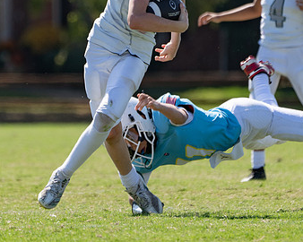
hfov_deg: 2.0
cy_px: 39
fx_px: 8478
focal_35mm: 946
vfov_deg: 1.6
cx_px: 114
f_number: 5.6
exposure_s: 1/1000
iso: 200
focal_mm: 400
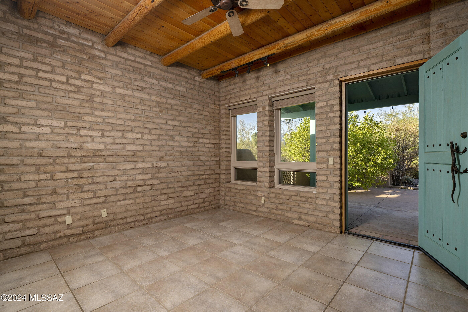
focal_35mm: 16
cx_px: 234
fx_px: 208
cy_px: 156
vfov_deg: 73.7
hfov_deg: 96.7
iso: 200
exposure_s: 1/125
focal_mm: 16
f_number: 7.1
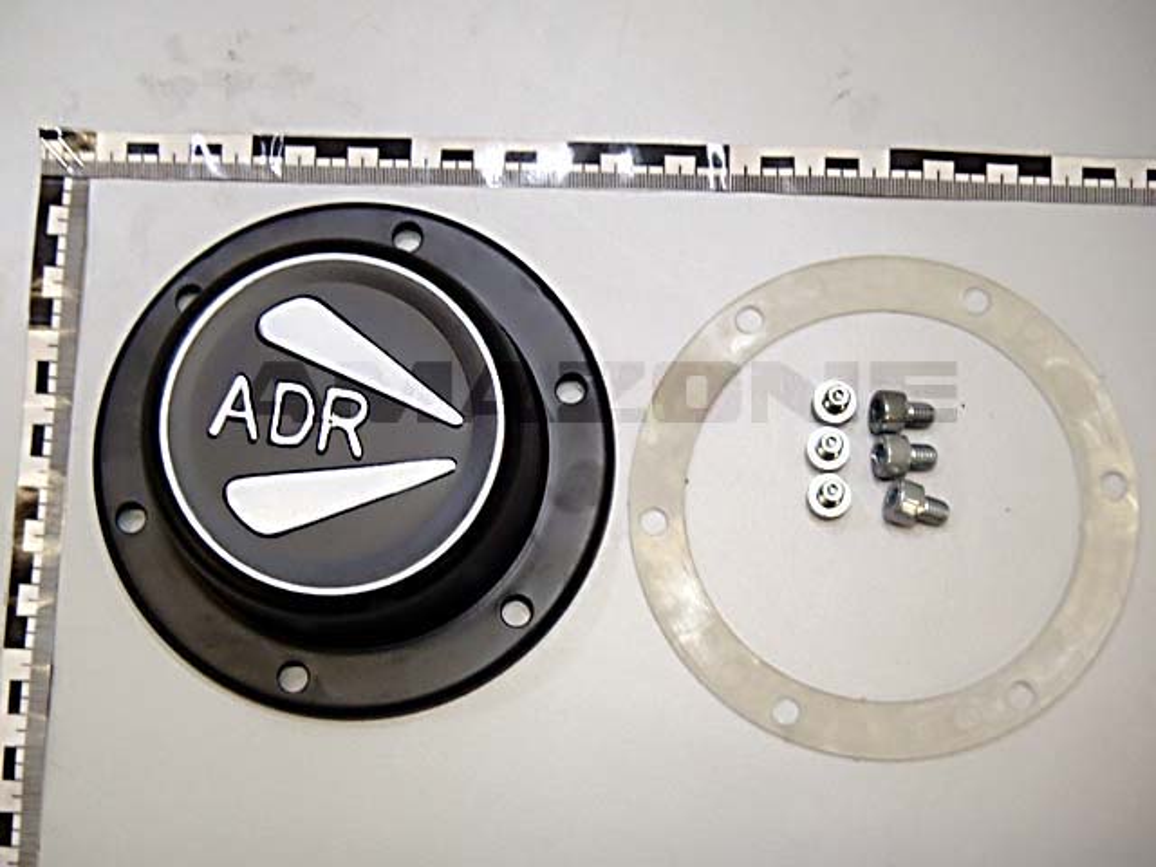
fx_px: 2004
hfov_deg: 32.2
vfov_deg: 24.4
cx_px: 578
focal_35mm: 60
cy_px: 434
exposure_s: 1/60
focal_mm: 10.73
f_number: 5.3
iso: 640
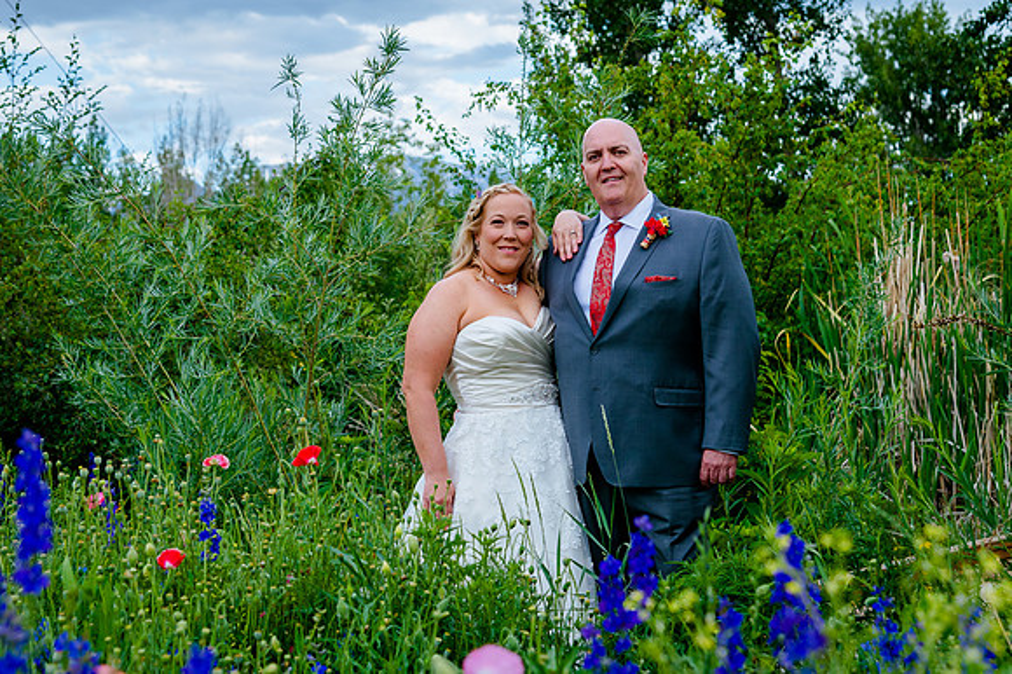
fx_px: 2007
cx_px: 432
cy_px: 259
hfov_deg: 28.3
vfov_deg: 19.0
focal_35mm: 71
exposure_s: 1/500
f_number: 5
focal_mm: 58
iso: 640
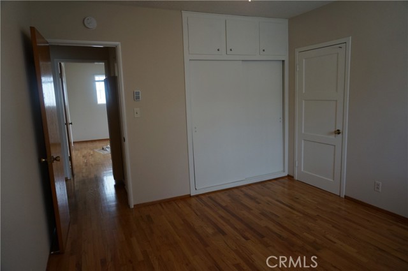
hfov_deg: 73.8
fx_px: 272
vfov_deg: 53.0
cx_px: 204
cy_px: 136
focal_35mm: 24
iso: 500
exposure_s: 1/60
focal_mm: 16
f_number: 4
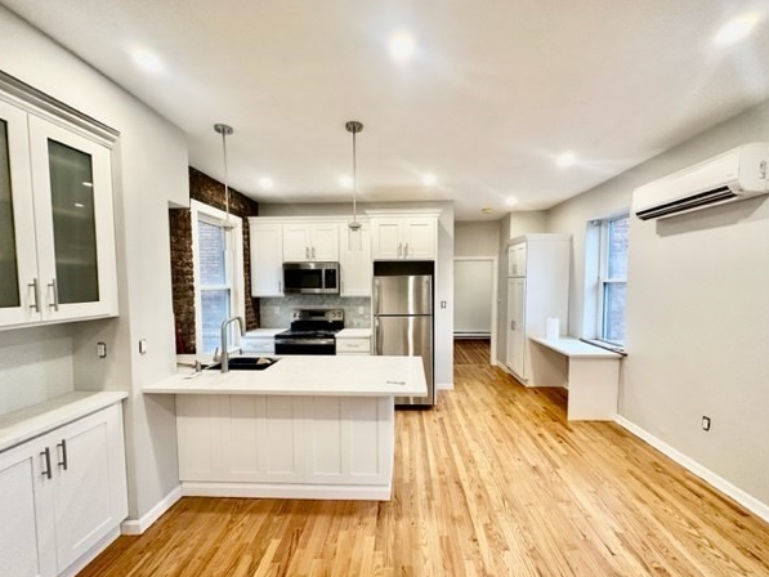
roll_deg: -0.6
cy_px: 301
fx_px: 333
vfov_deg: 81.7
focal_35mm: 15
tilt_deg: -3.3
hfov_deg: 98.1
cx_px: 395
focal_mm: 2.22
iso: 200
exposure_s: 1/120
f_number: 2.2
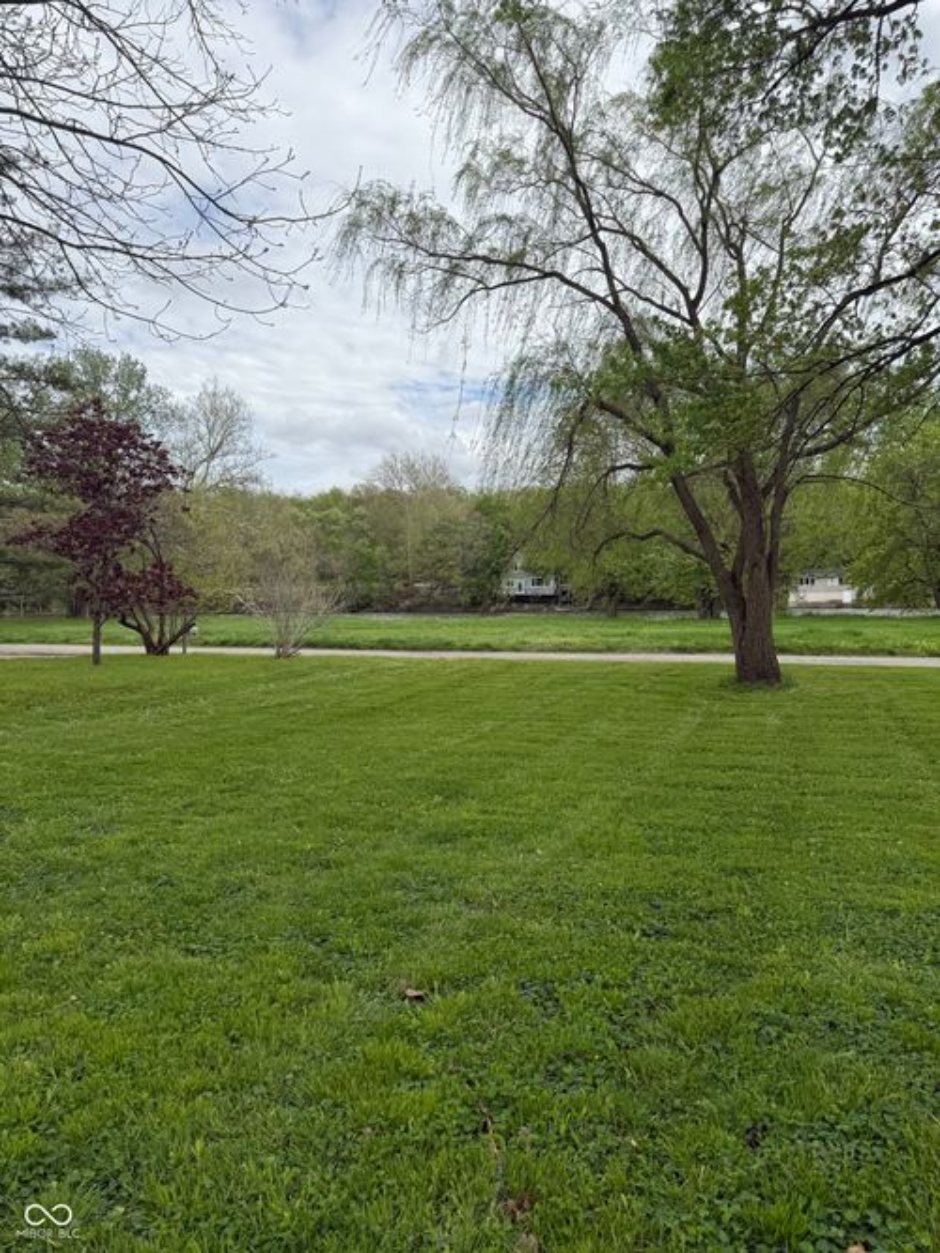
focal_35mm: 24
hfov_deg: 56.8
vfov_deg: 71.6
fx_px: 869
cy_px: 626
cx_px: 470
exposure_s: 1/4673
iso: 80
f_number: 1.78
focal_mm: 6.76
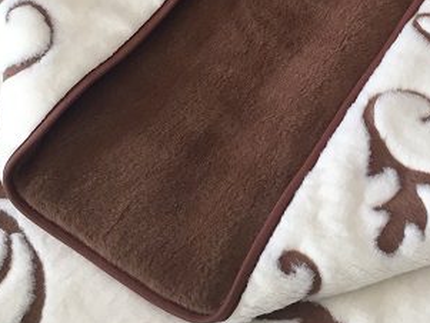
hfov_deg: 24.8
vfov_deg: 18.7
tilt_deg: -54.4
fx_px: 957
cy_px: 13
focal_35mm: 77
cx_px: 357
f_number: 2.2
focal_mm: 4.15
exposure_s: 1/33
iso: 40
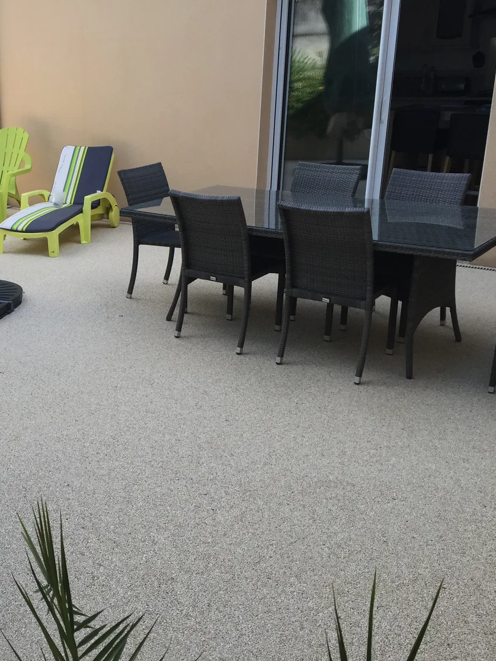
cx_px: 59
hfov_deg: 34.9
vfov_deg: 47.8
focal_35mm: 39
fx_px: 745
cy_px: 328
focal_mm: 4.15
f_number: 2.2
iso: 32
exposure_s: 1/494
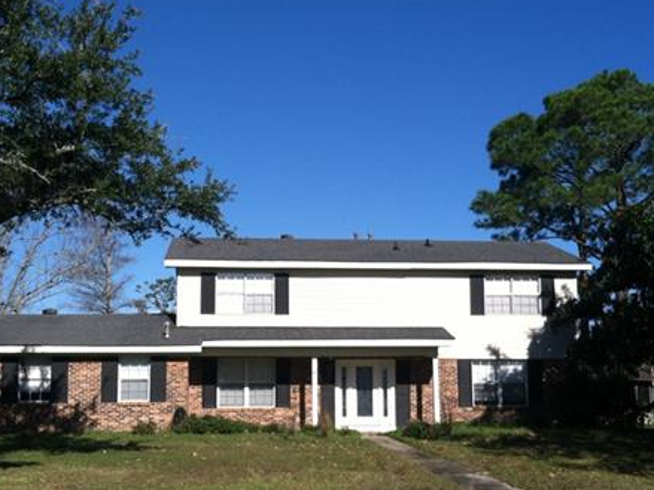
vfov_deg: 28.5
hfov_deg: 37.5
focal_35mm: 51
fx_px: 963
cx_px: 302
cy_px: 293
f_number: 2.8
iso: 80
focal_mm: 3.85
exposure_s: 1/1429
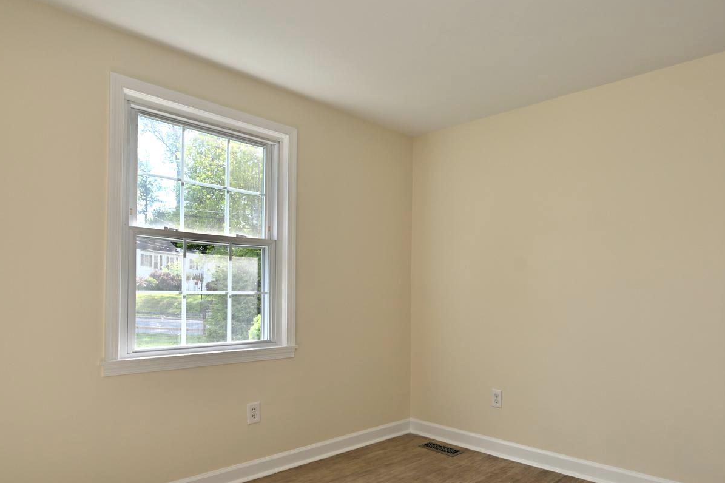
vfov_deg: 52.7
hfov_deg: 72.6
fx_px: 483
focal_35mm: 24
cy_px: 295
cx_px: 451
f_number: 6.3
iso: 100
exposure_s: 1/80
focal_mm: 14
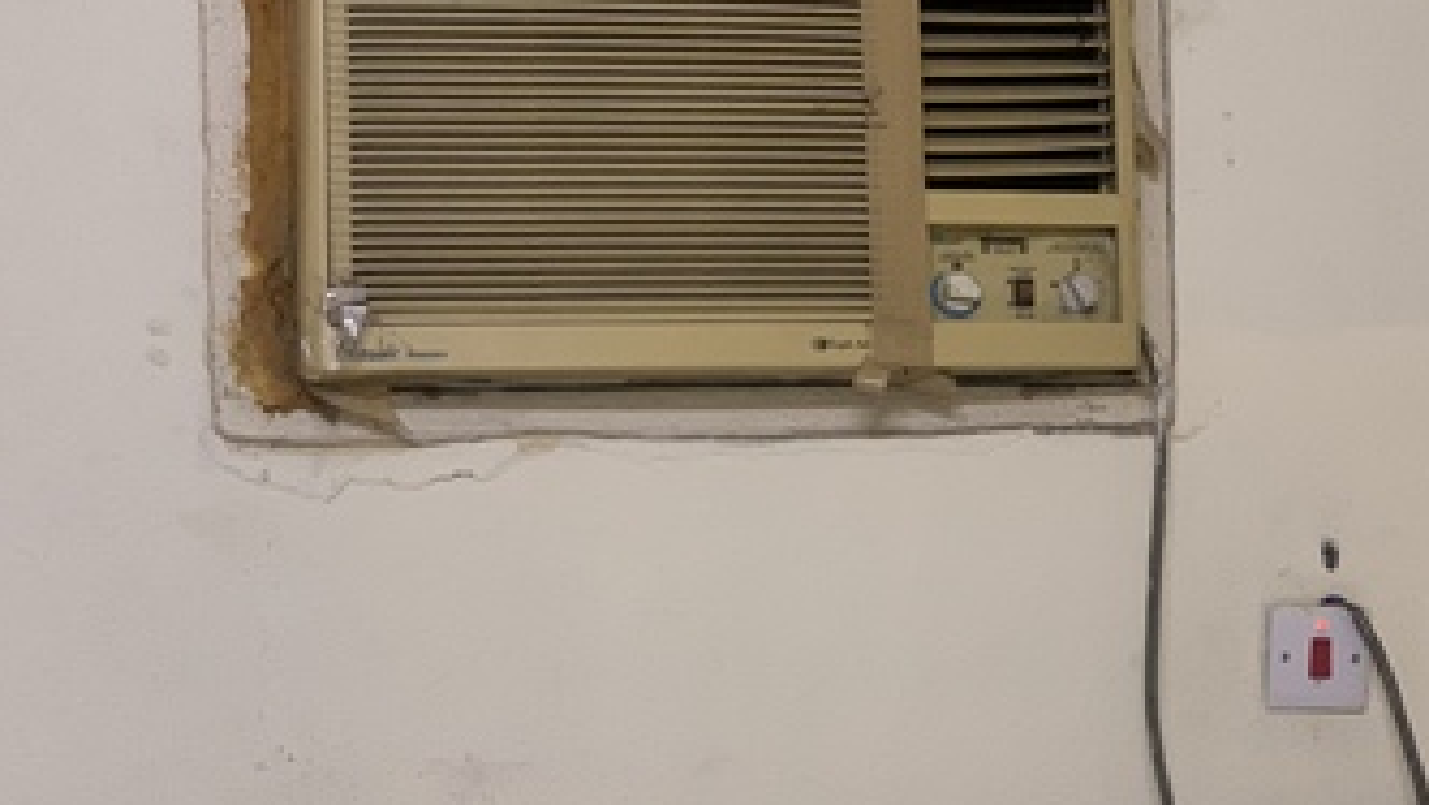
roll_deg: +0.6
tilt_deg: +0.7
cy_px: 334
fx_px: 2956
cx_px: 786
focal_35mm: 78
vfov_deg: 15.5
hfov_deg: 27.2
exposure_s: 1/60
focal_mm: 6
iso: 400
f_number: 2.4
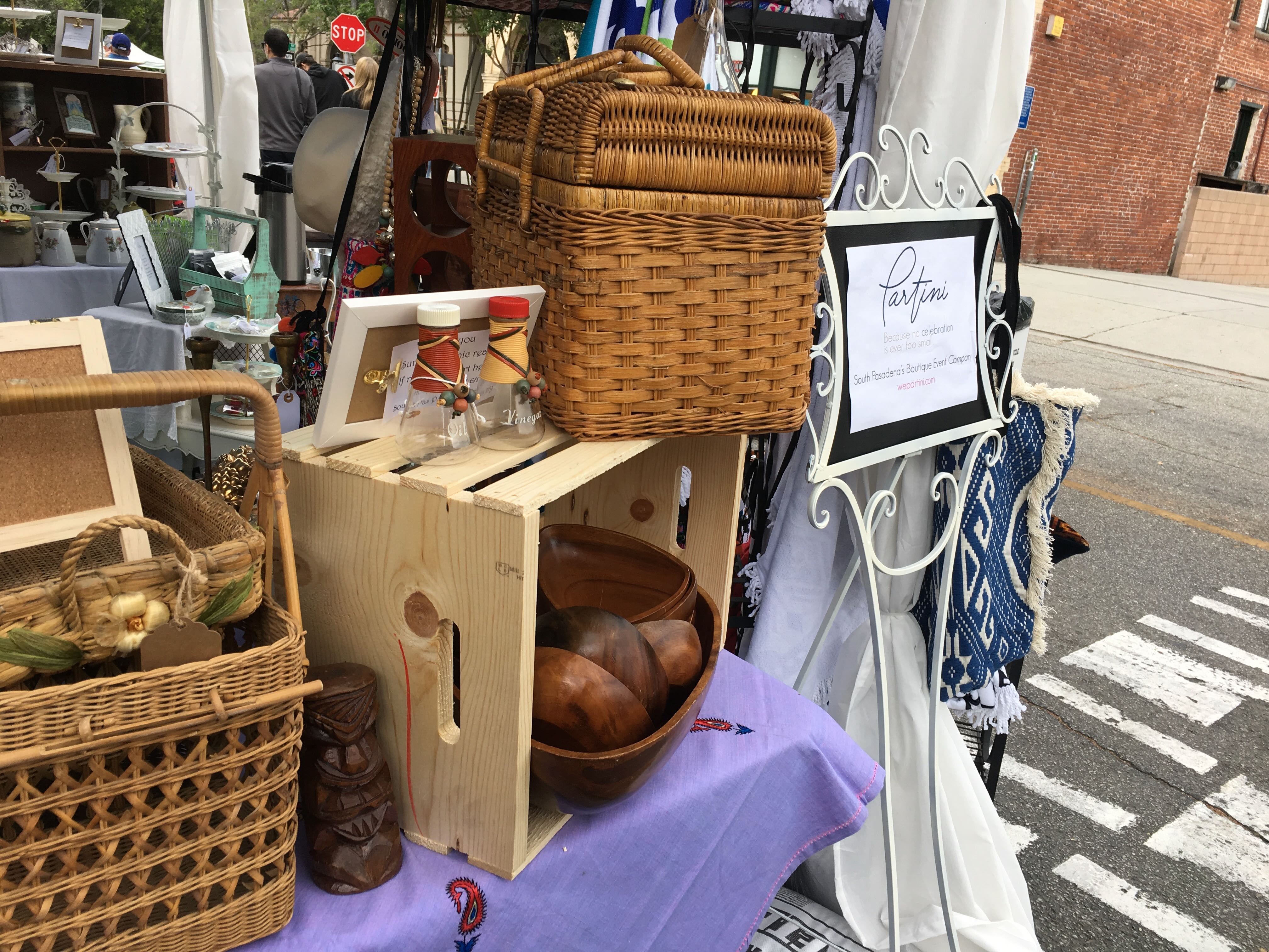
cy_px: 476
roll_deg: -5.7
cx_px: 634
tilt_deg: -17.0
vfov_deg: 48.2
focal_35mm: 29
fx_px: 1063
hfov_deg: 61.7
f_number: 2.2
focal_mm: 4.15
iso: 25
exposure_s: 1/120
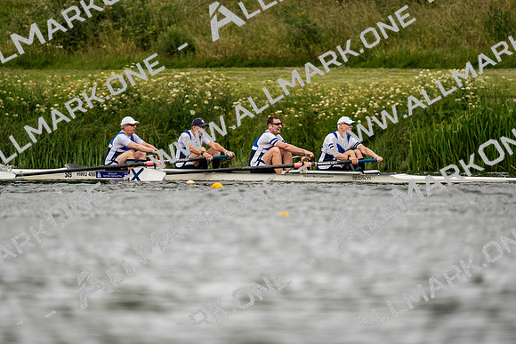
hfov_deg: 3.4
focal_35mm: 600
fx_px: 8602
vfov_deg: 2.3
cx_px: 258
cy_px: 172
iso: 320
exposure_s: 1/2000
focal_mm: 600
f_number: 6.3
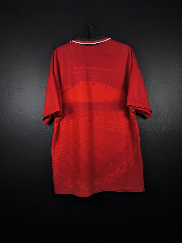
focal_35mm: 23
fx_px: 161
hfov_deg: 58.9
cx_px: 91
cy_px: 122
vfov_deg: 73.9
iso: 400
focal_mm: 6.57
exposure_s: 1/200
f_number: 1.6
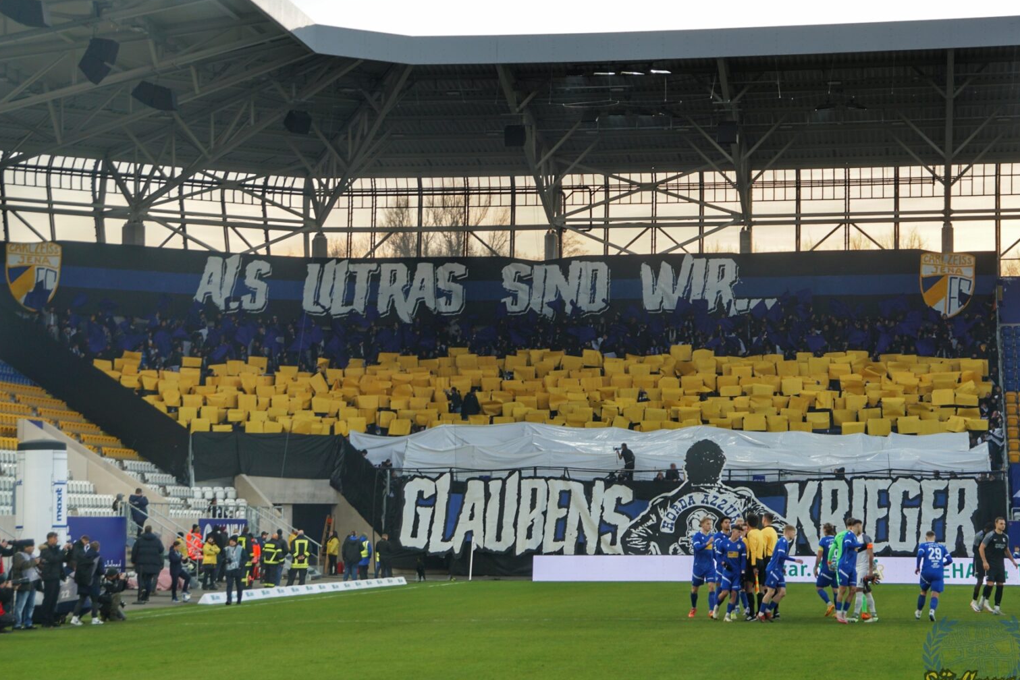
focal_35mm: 108
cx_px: 510
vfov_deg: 12.7
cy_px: 350
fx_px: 3060
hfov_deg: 18.9
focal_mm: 68
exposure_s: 1/125
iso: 320
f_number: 5.6
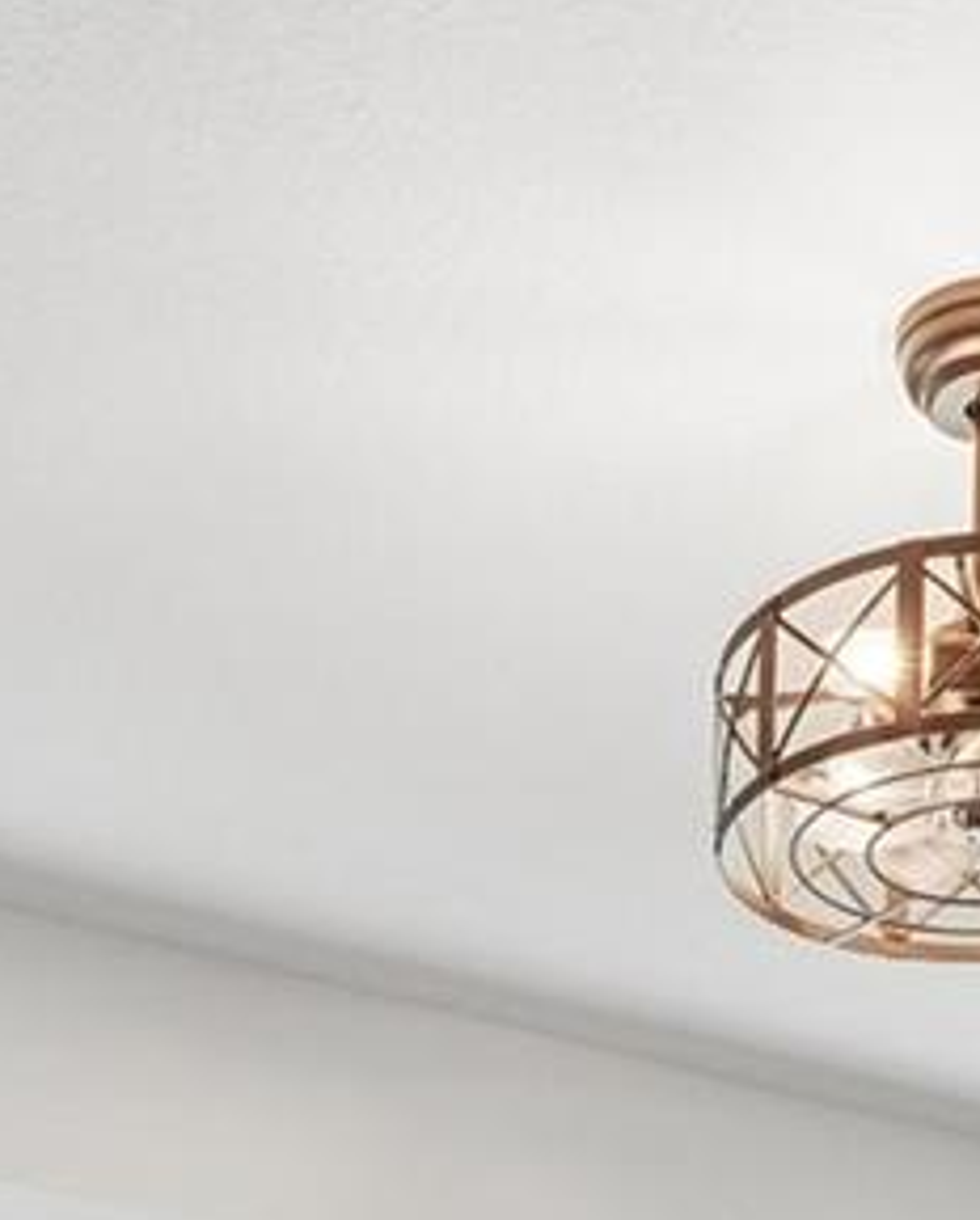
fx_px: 3003
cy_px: 2132
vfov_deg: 18.5
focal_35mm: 83
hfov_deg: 18.5
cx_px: 655
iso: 400
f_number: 8
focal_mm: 16
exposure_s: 1/25
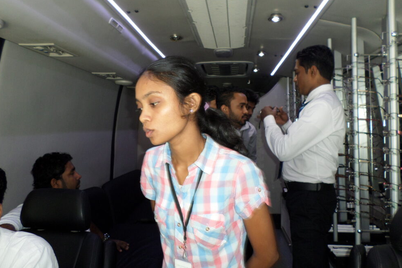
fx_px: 301
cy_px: 122
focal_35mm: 27
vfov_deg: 47.9
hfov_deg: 67.4
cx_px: 206
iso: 100
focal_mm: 4.5
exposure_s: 1/30
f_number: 2.5
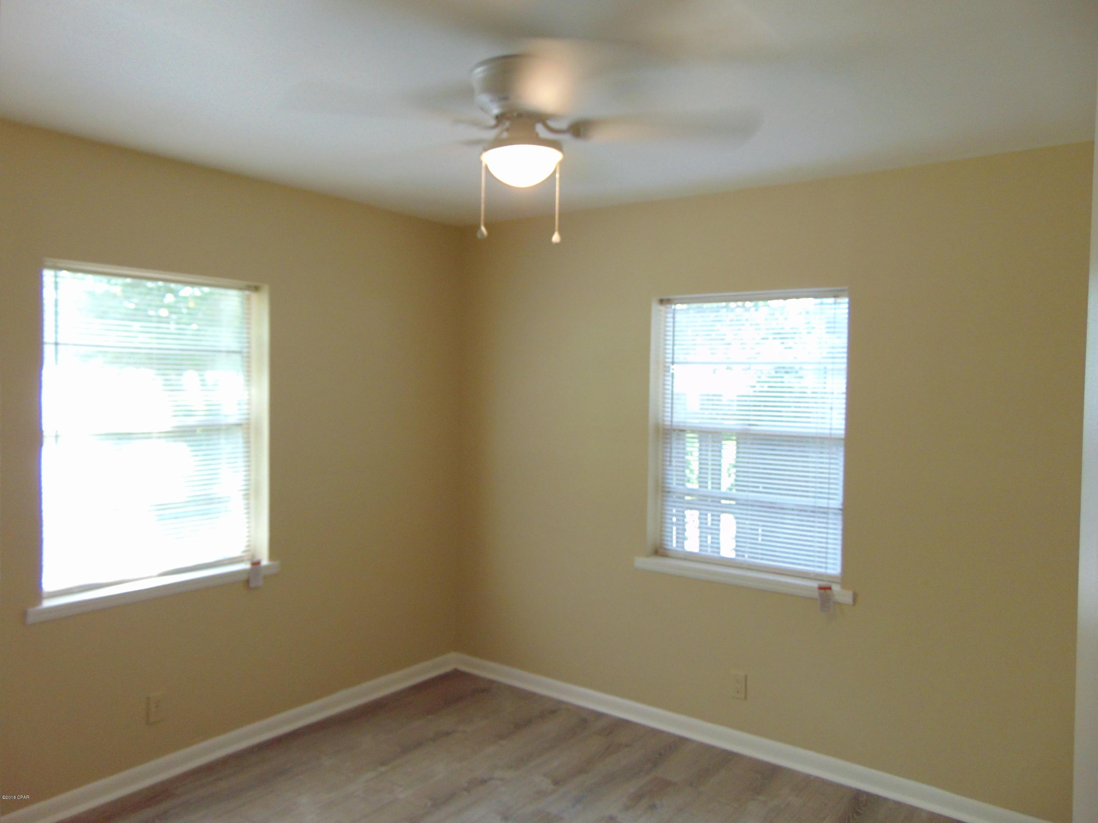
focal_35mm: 25
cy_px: 412
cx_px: 549
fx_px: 793
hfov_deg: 69.4
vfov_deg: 54.9
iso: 200
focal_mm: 4.5
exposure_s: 1/30
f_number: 3
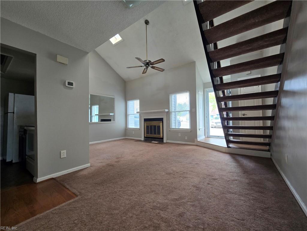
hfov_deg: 106.2
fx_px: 115
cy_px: 116
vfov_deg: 89.9
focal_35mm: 13
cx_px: 154
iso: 160
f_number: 2.2
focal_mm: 2.2
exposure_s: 1/60
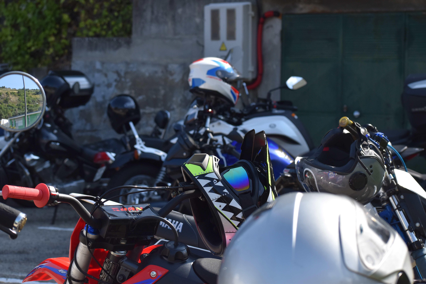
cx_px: 213
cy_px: 142
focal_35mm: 105
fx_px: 1242
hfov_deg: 19.5
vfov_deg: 13.0
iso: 400
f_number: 6.3
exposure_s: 1/1600
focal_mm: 70
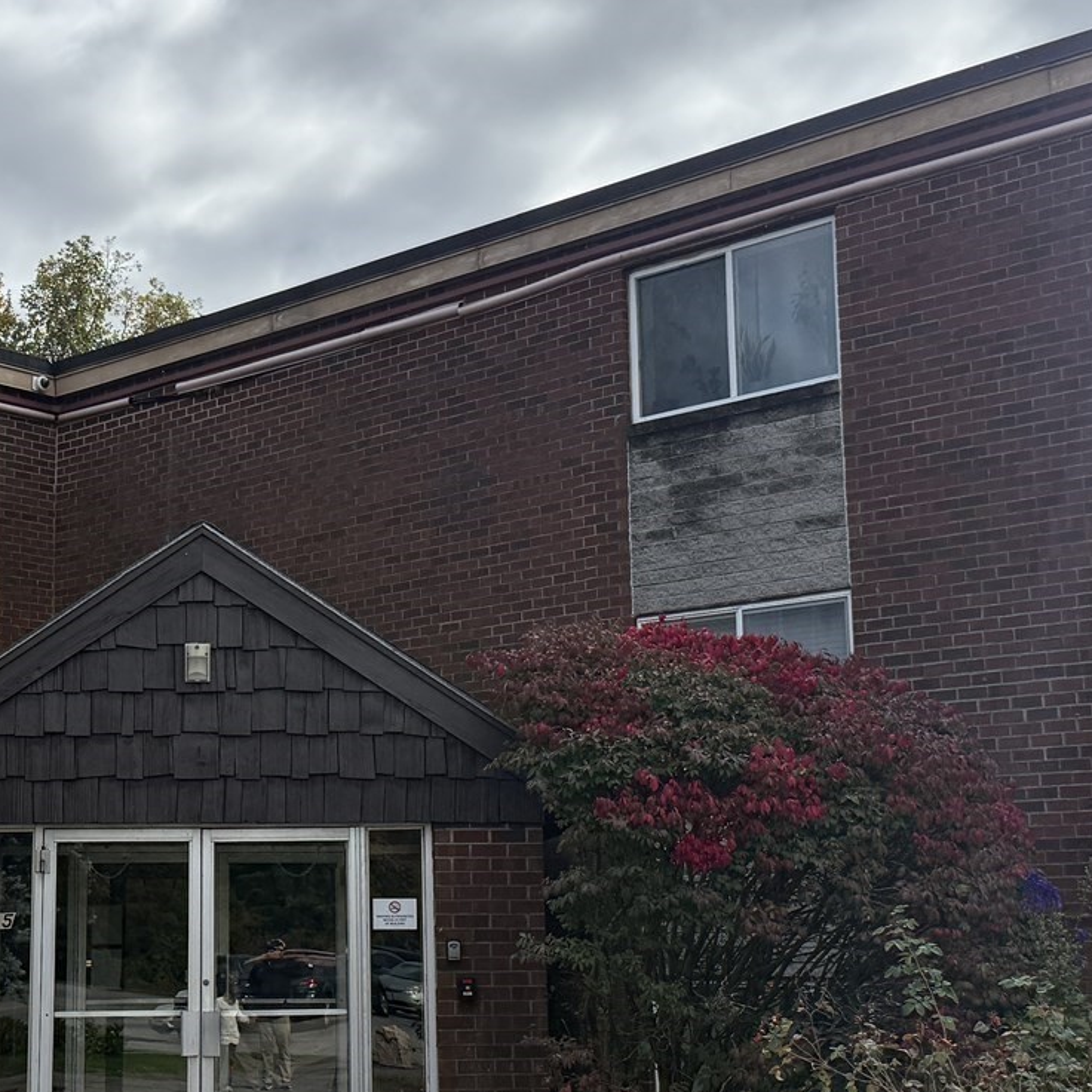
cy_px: 592
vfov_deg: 29.1
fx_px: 2106
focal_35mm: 59
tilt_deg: +12.8
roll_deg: +1.0
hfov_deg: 28.8
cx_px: 323
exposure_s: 1/9091
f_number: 1.78
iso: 125
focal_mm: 6.76
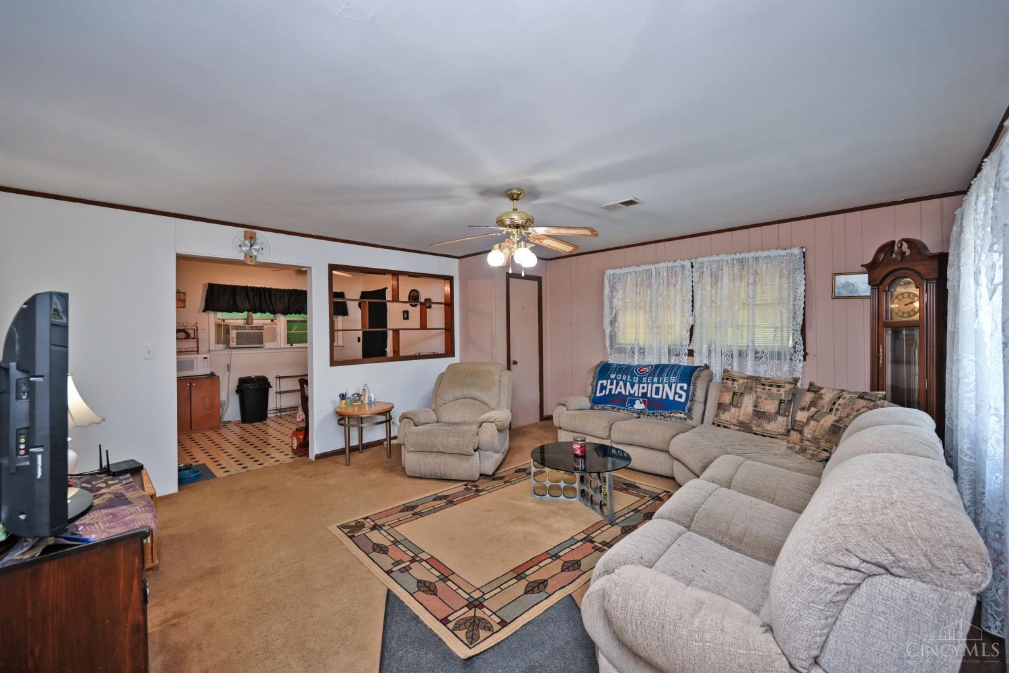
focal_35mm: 14
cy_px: 336
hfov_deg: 104.3
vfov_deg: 81.2
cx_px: 504
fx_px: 392
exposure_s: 1/60
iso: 360
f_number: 4
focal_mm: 14
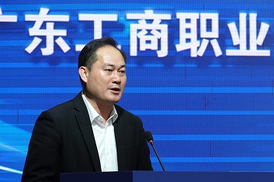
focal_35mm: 225
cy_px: 108
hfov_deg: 9.2
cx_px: 149
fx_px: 1712
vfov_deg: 6.1
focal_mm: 106
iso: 800
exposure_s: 1/200
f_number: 5.6
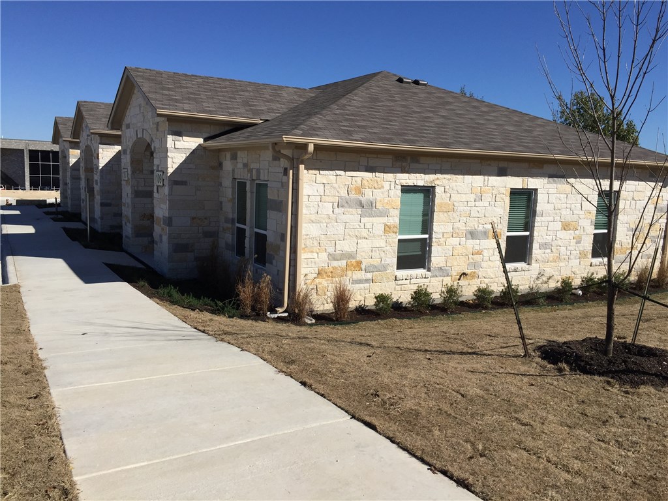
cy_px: 250
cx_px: 334
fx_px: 560
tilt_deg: -8.9
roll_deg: -3.5
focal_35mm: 29
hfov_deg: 61.7
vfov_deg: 48.2
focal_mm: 4.15
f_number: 2.2
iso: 32
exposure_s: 1/3968
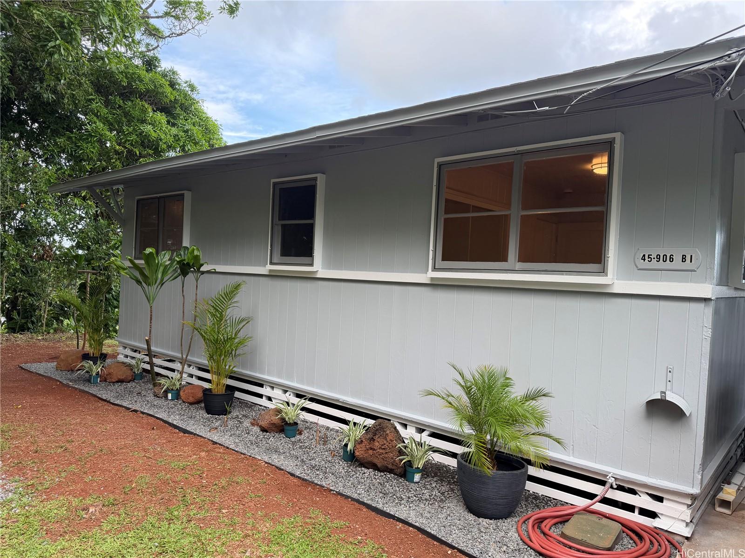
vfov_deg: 56.8
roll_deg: -1.9
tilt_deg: -1.1
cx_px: 372
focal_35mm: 24
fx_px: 517
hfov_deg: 71.6
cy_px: 279
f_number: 1.78
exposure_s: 1/202
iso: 80
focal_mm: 6.76
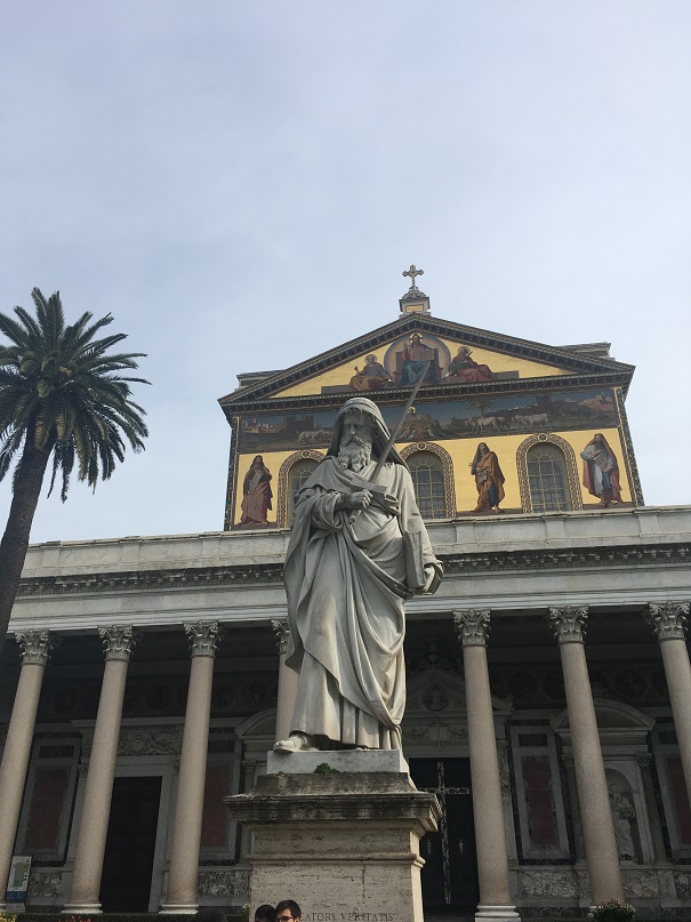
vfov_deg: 61.7
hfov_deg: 48.2
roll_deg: -1.7
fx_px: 772
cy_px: 461
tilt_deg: +26.8
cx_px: 346
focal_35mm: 29
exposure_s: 1/1304
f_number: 2.2
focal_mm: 4.15
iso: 25
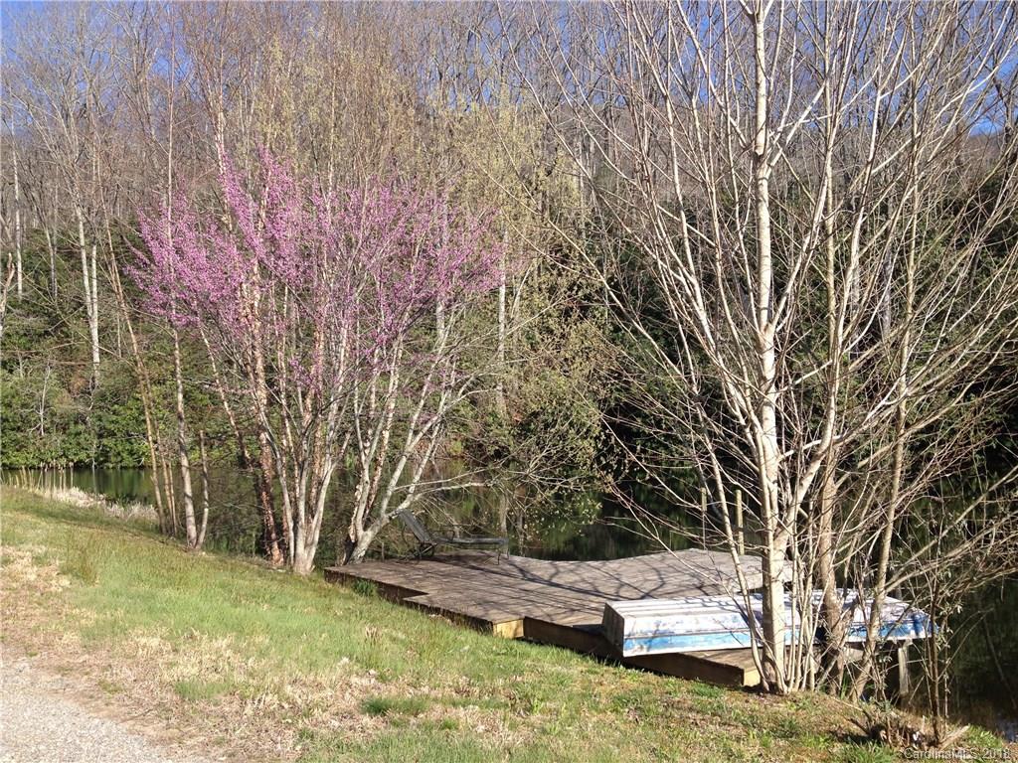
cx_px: 509
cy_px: 382
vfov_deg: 40.7
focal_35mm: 35
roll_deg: +0.1
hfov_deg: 52.6
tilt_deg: +2.3
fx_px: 1029
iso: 50
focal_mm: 4.28
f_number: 2.4
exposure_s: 1/920
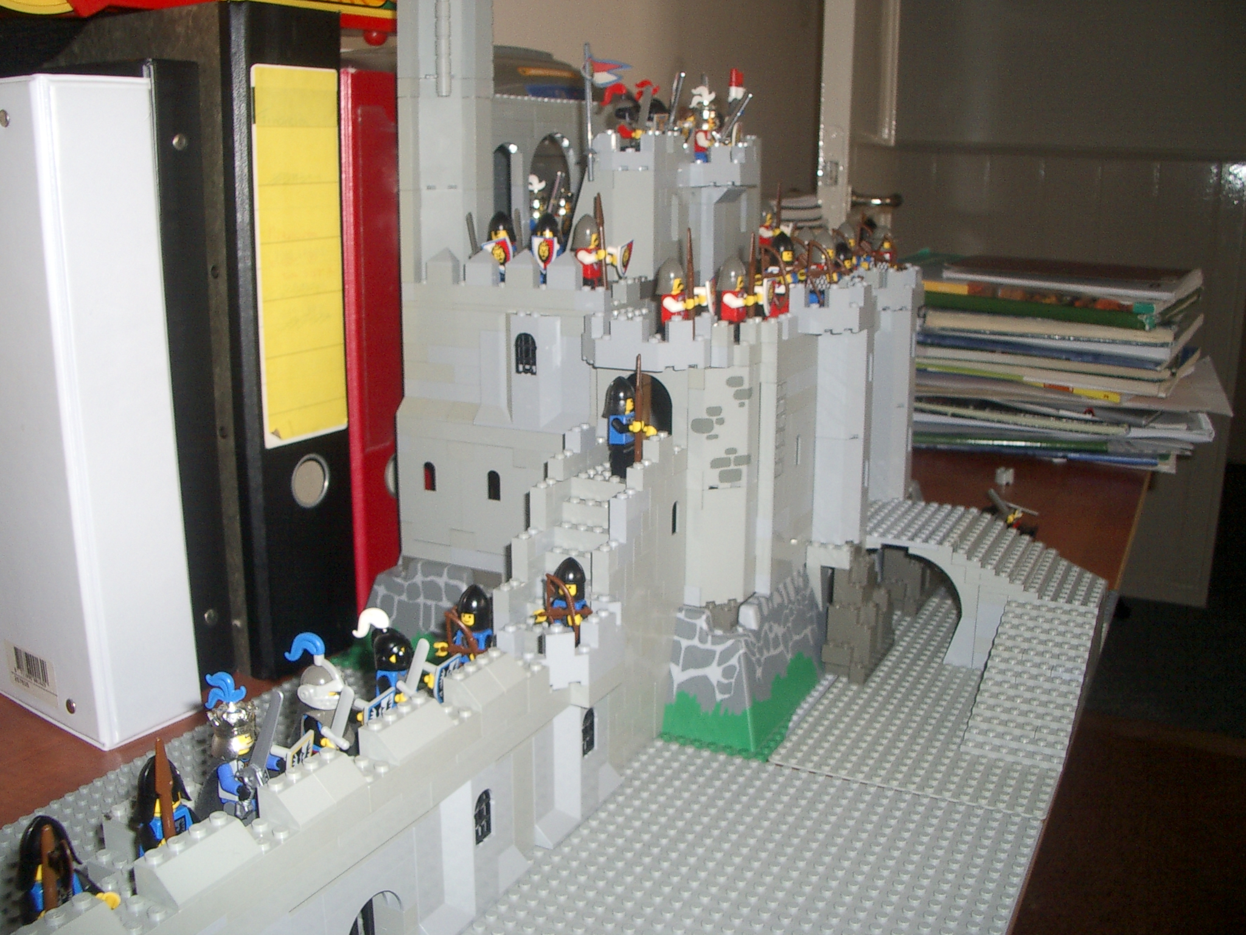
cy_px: 468
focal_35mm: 35
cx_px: 623
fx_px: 1260
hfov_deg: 52.6
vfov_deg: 40.7
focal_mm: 5.8
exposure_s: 1/40
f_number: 4.3
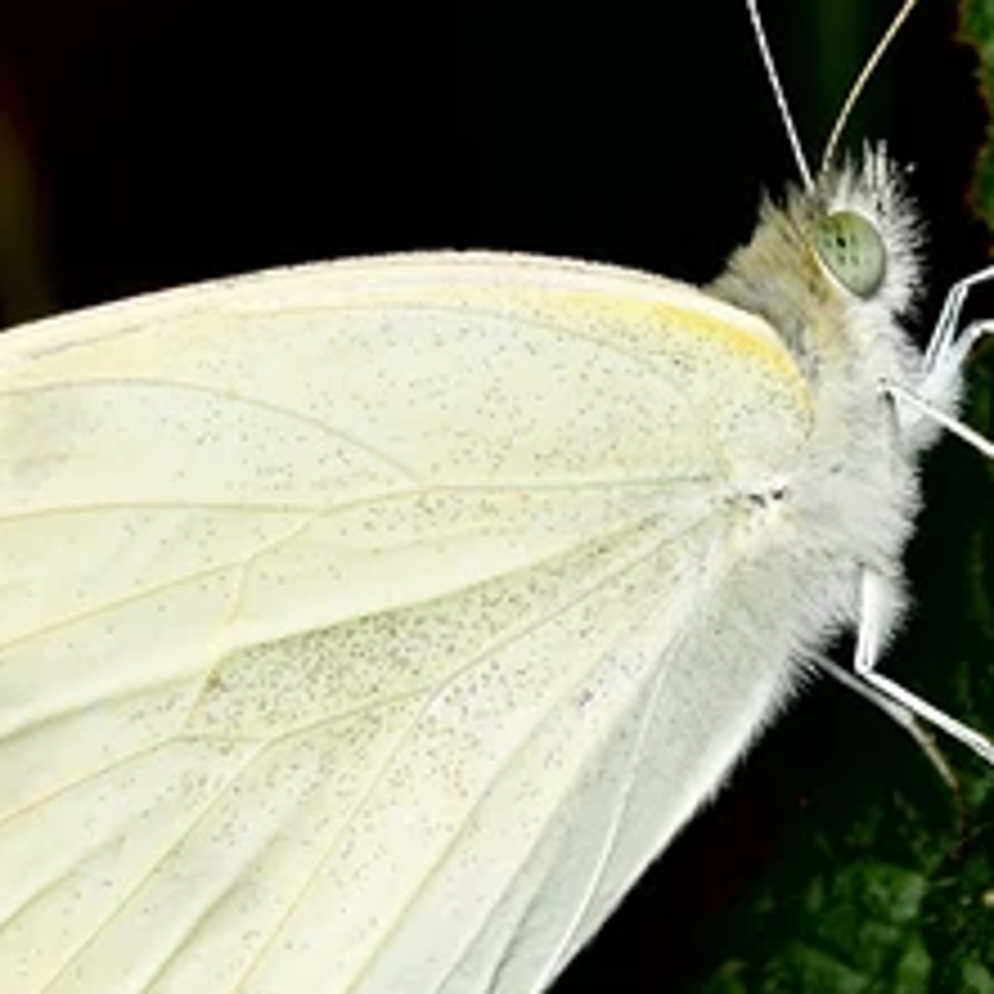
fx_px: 17966
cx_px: 279
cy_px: 504
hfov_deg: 3.2
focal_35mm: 553
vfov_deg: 3.2
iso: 100
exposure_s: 1/250
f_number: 10
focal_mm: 150
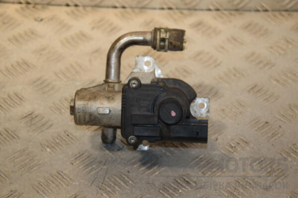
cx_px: 149
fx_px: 869
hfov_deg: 19.5
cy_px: 99
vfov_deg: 13.0
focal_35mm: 105
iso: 800
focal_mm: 70
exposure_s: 1/200
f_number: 6.3
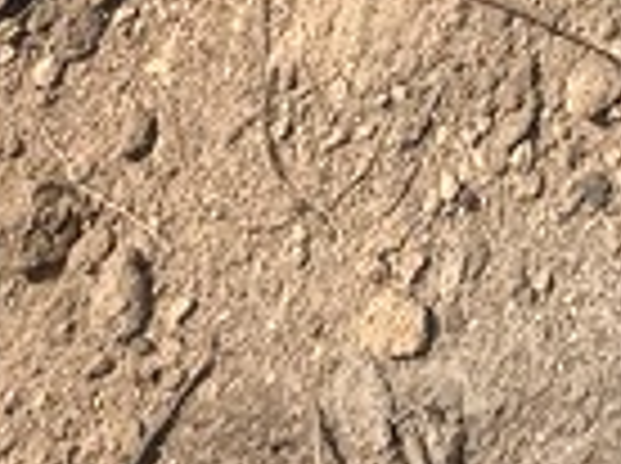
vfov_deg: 9.2
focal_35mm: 104
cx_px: 1228
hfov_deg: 15.3
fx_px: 1862
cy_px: -1149
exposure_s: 1/2717
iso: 50
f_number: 2.2
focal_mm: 2.22
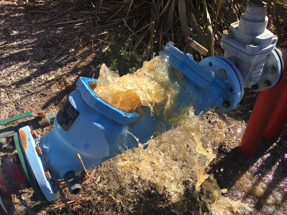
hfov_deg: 61.7
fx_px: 240
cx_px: 144
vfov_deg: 48.2
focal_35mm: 29
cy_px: 108
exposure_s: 1/864
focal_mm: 4.15
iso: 25
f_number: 2.2
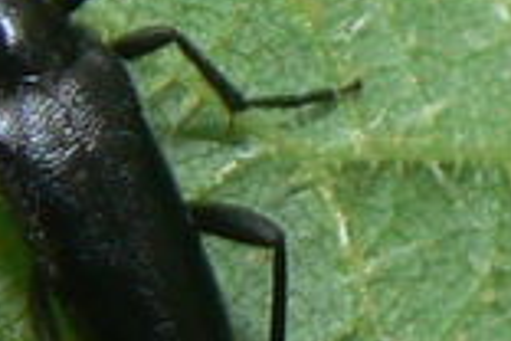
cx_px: 10
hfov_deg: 14.1
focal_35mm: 144
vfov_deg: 9.5
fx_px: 2044
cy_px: 111
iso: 80
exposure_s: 1/40
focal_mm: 6
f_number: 2.8
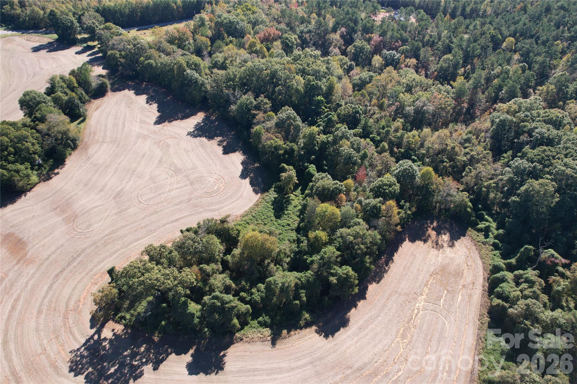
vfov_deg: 57.2
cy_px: 192
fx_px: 353
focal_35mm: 22
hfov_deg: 78.6
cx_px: 288
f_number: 2.8
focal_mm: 8.38
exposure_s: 1/640
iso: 110
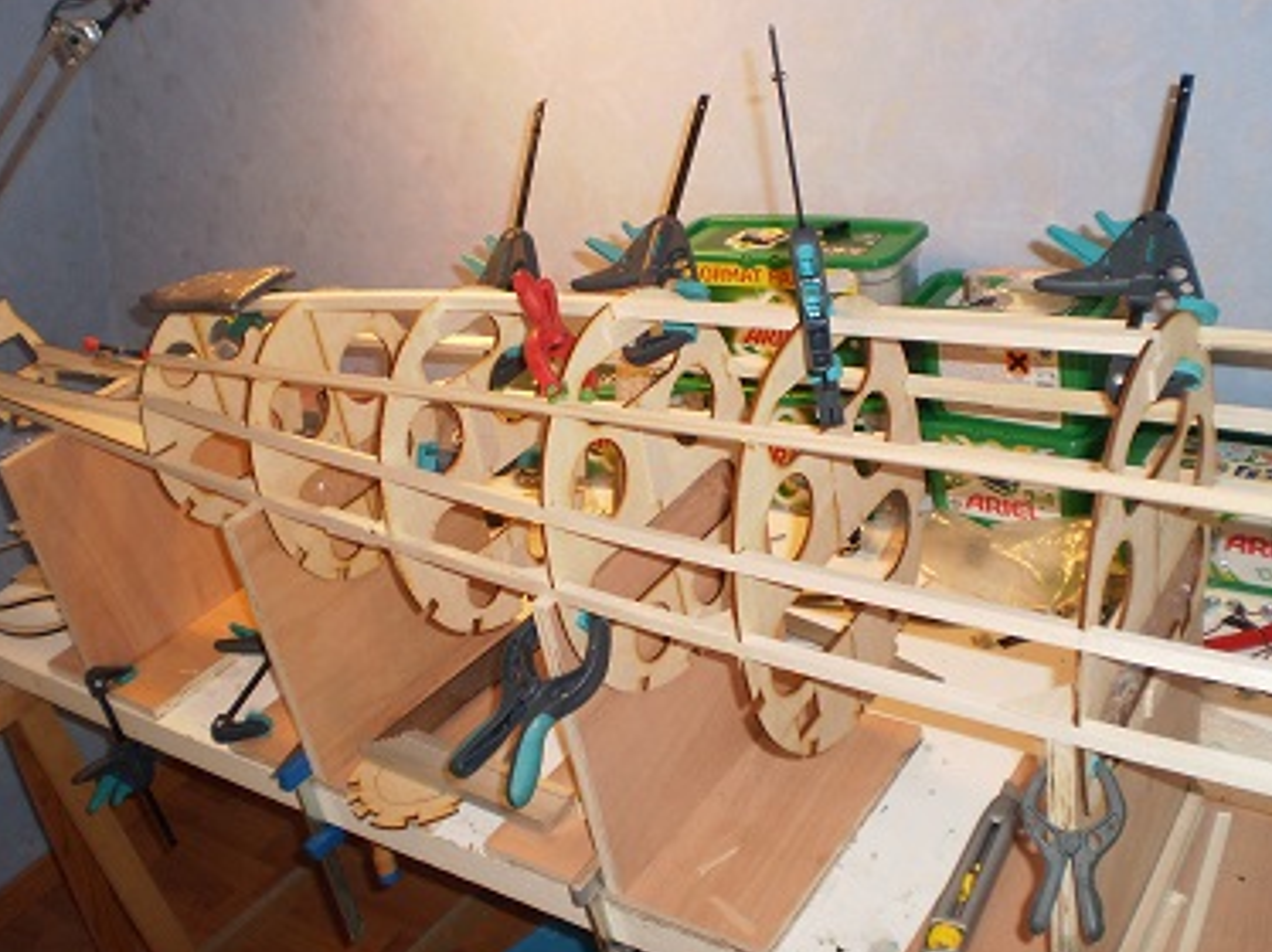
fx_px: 1359
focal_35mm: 37
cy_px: 479
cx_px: 643
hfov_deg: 50.2
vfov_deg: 38.6
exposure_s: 1/30
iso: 125
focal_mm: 6.3
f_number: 3.1
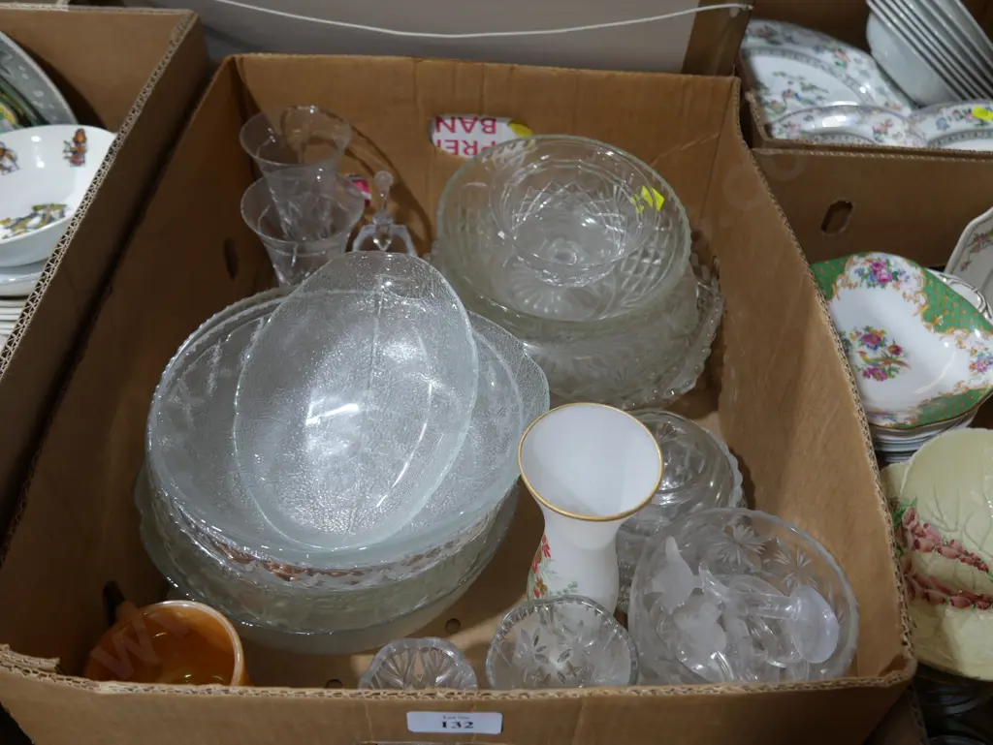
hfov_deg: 56.8
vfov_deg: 44.2
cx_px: 496
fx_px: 918
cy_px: 372
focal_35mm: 32
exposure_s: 1/60
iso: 250
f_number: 3.6
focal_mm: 16
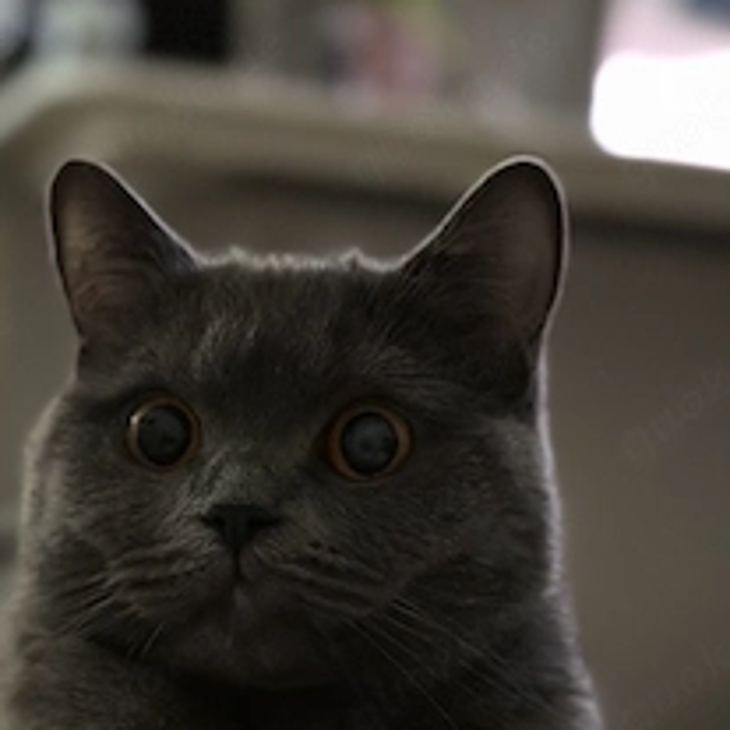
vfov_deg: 20.6
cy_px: 695
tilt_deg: -5.7
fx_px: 1956
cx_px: 257
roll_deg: -4.5
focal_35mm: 82
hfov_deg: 21.1
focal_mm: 6.86
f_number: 1.78
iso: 3200
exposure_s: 1/14
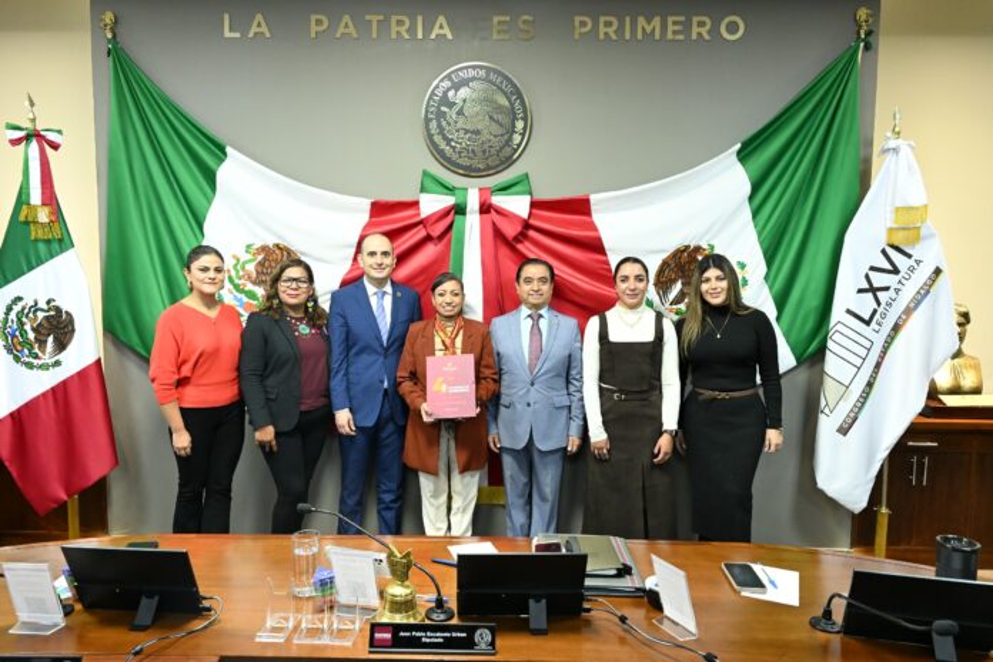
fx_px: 662
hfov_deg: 73.7
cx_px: 496
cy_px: 331
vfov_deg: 53.1
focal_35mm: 24
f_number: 9
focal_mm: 24
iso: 5000
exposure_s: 1/25
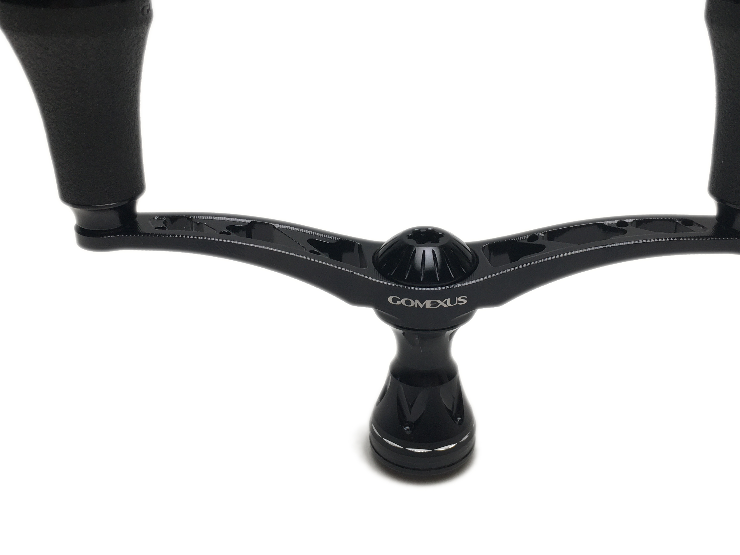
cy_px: 224
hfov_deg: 46.7
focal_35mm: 40
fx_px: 855
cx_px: 405
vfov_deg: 35.8
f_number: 2.2
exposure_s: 1/100
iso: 32
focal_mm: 4.15
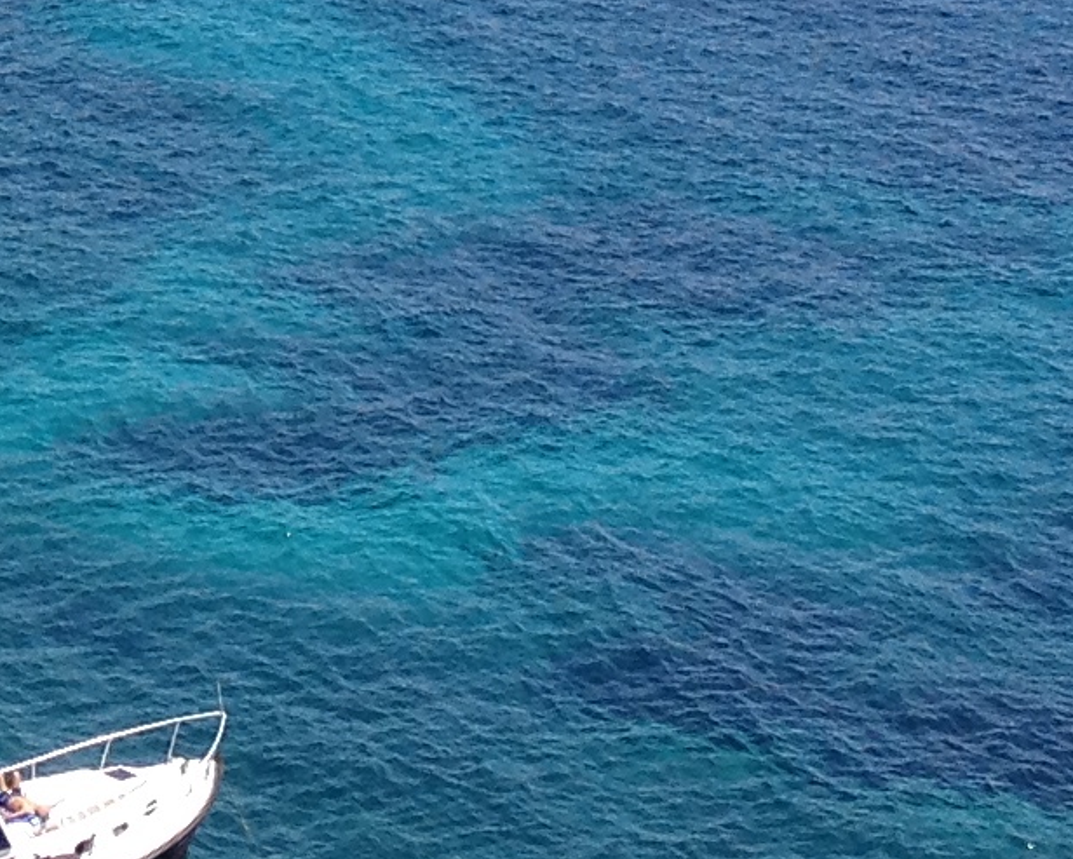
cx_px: -394
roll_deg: -0.6
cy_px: -335
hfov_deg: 10.4
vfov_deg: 8.4
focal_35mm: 181
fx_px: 5749
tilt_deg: -10.1
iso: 50
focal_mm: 4.28
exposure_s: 1/1346
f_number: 2.4
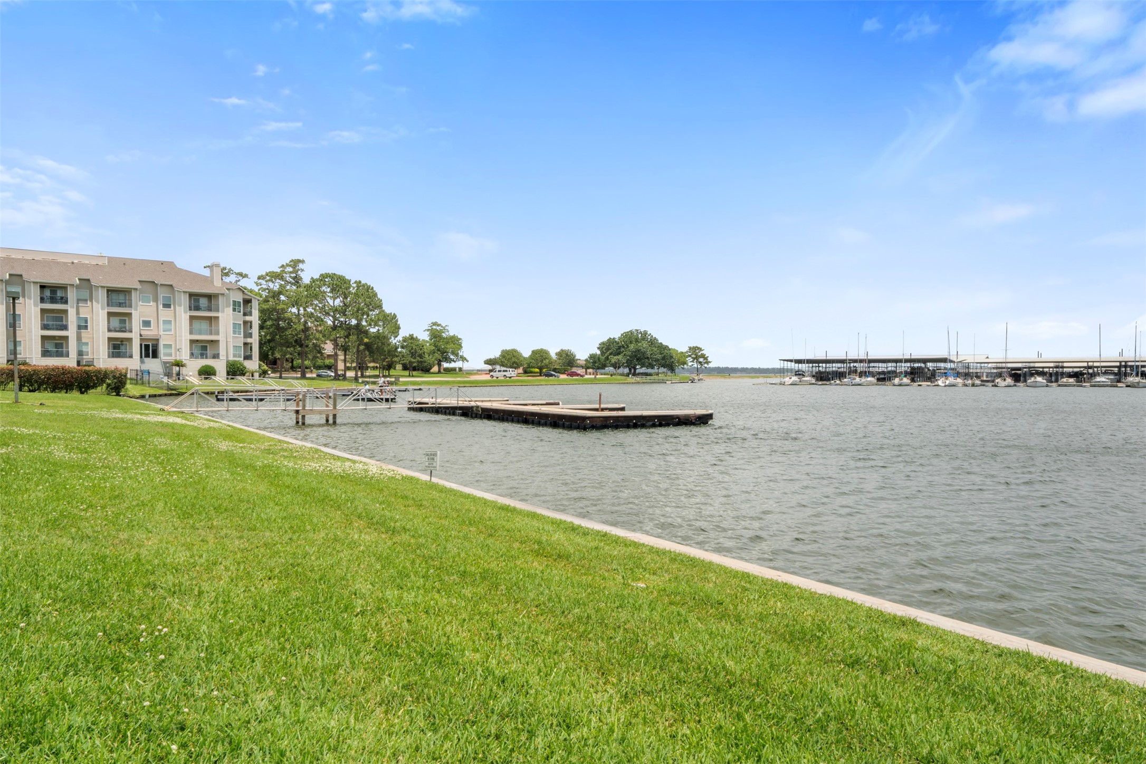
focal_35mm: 24
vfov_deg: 53.1
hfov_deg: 73.7
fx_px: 764
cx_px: 573
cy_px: 382
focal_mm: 24
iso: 250
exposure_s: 1/80
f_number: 9
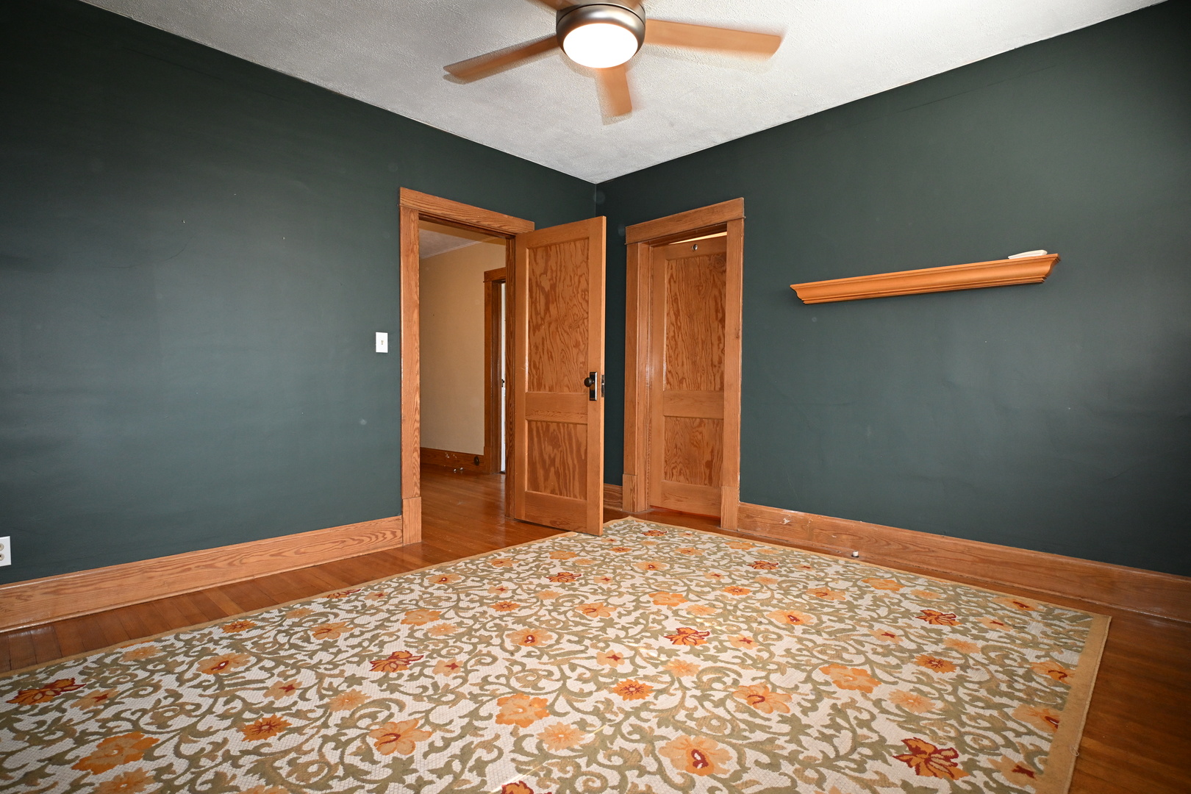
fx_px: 595
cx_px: 596
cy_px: 397
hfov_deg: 90.0
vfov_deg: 67.4
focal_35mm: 18
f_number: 4
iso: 1000
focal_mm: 12
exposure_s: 1/60
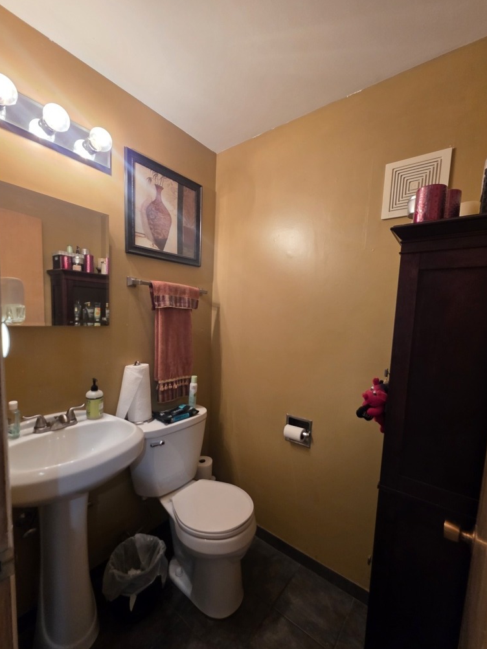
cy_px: 345
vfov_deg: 101.9
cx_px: 255
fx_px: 263
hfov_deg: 85.6
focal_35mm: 14
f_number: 1.9
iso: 250
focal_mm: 2.2
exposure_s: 1/60
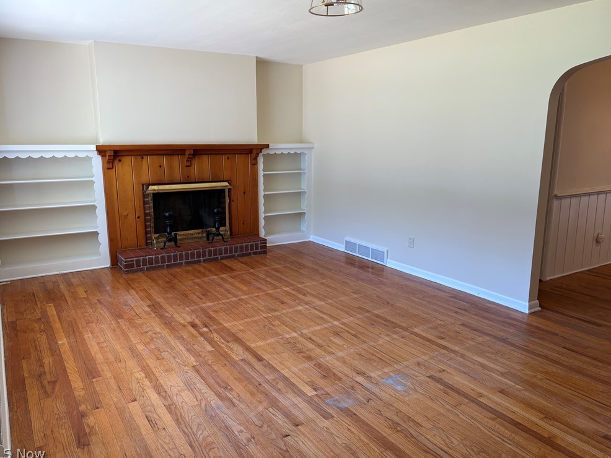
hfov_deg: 65.3
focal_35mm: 27
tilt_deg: -11.5
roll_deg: +0.3
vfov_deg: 51.4
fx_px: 477
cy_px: 227
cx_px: 298
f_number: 1.6
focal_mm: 5.96
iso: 64
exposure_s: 1/122
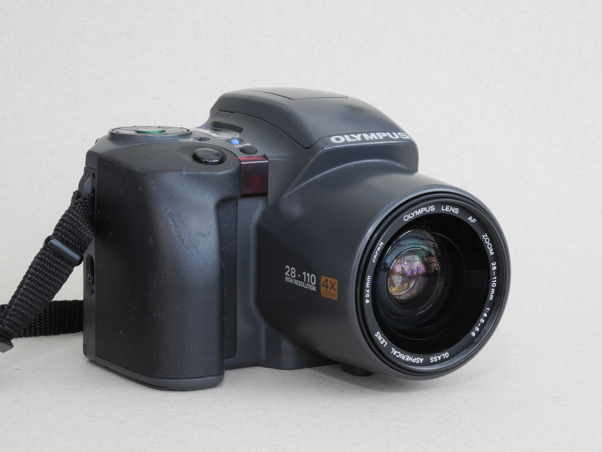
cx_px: 301
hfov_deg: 20.9
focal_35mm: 94
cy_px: 226
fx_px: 1635
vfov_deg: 15.7
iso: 200
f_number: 8
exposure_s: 1/30
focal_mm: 20.1
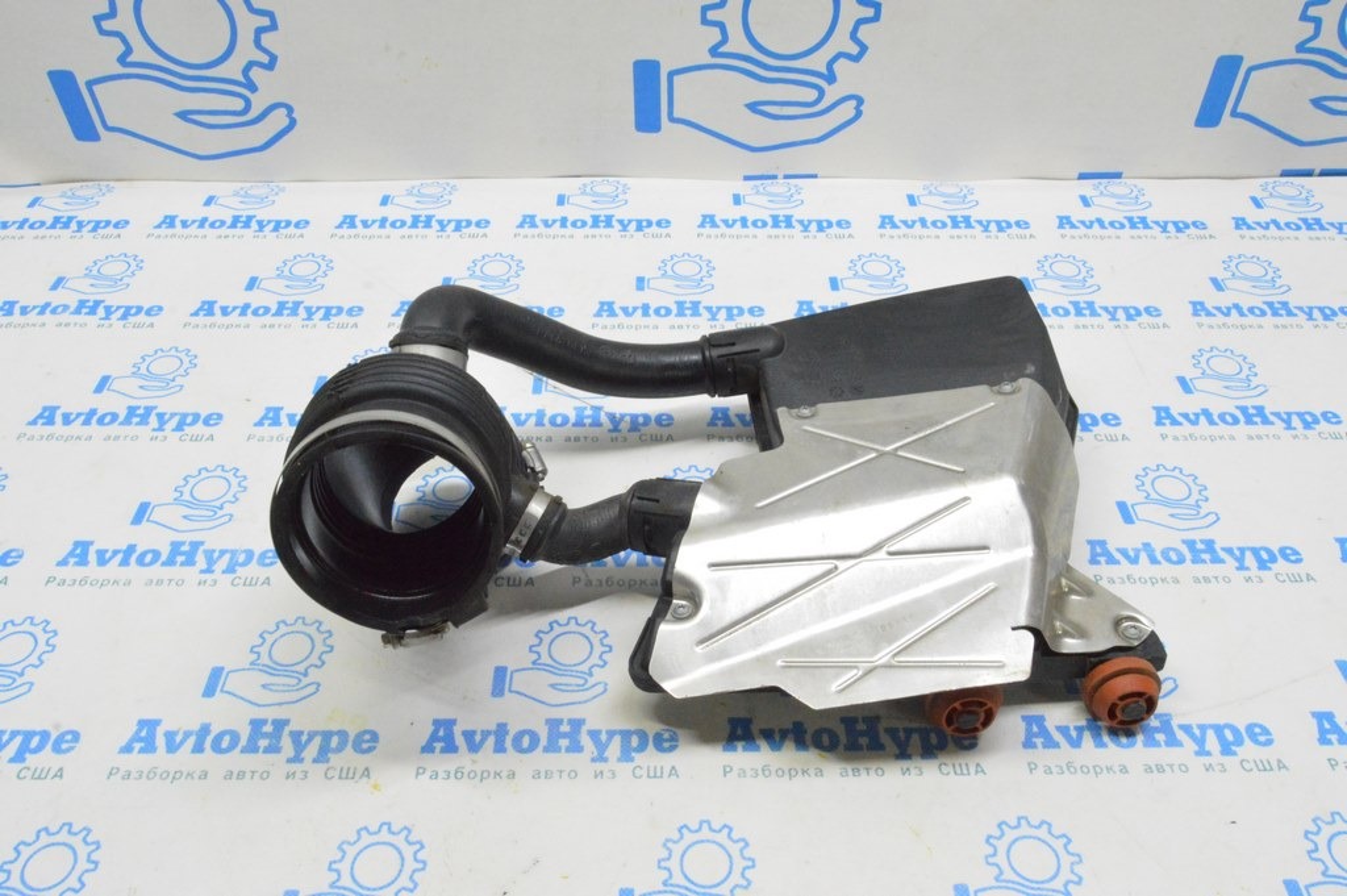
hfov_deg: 64.6
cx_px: 674
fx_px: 1065
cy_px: 448
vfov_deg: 45.6
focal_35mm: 28
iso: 6400
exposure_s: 1/20
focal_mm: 19
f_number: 20
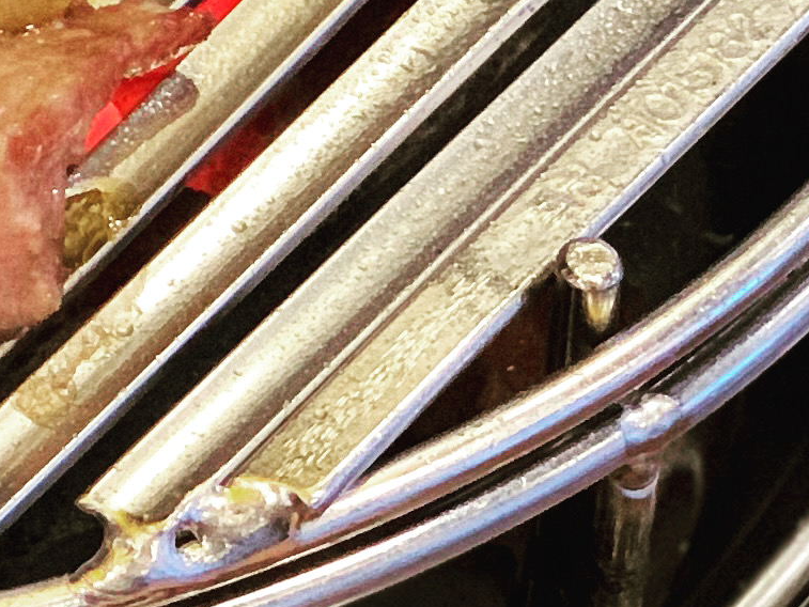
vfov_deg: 5.3
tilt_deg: -40.9
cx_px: -465
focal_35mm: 277
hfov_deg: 7.0
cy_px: -336
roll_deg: +3.8
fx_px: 6475
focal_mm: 6
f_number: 2.4
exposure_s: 1/40
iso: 400
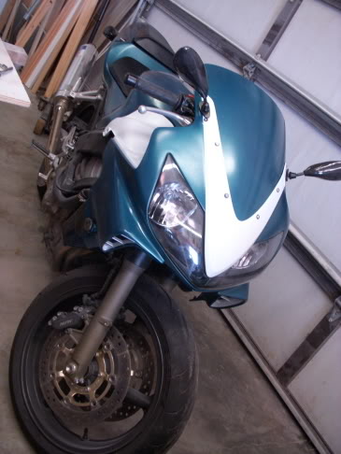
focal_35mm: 38
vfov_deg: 49.0
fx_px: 499
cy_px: 227
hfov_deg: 37.8
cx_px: 170
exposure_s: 1/20
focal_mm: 6.3
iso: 200
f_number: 3.3
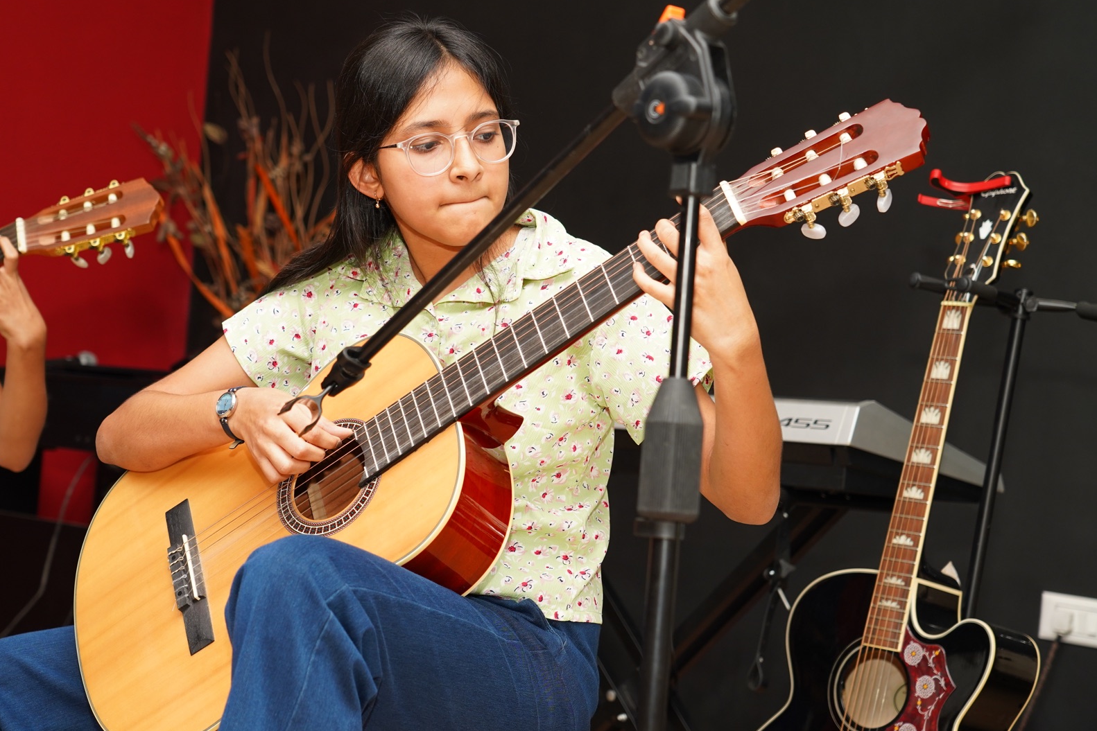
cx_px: 485
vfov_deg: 20.6
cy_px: 384
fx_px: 2011
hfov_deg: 30.5
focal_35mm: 66
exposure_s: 1/125
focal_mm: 58
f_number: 5
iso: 800
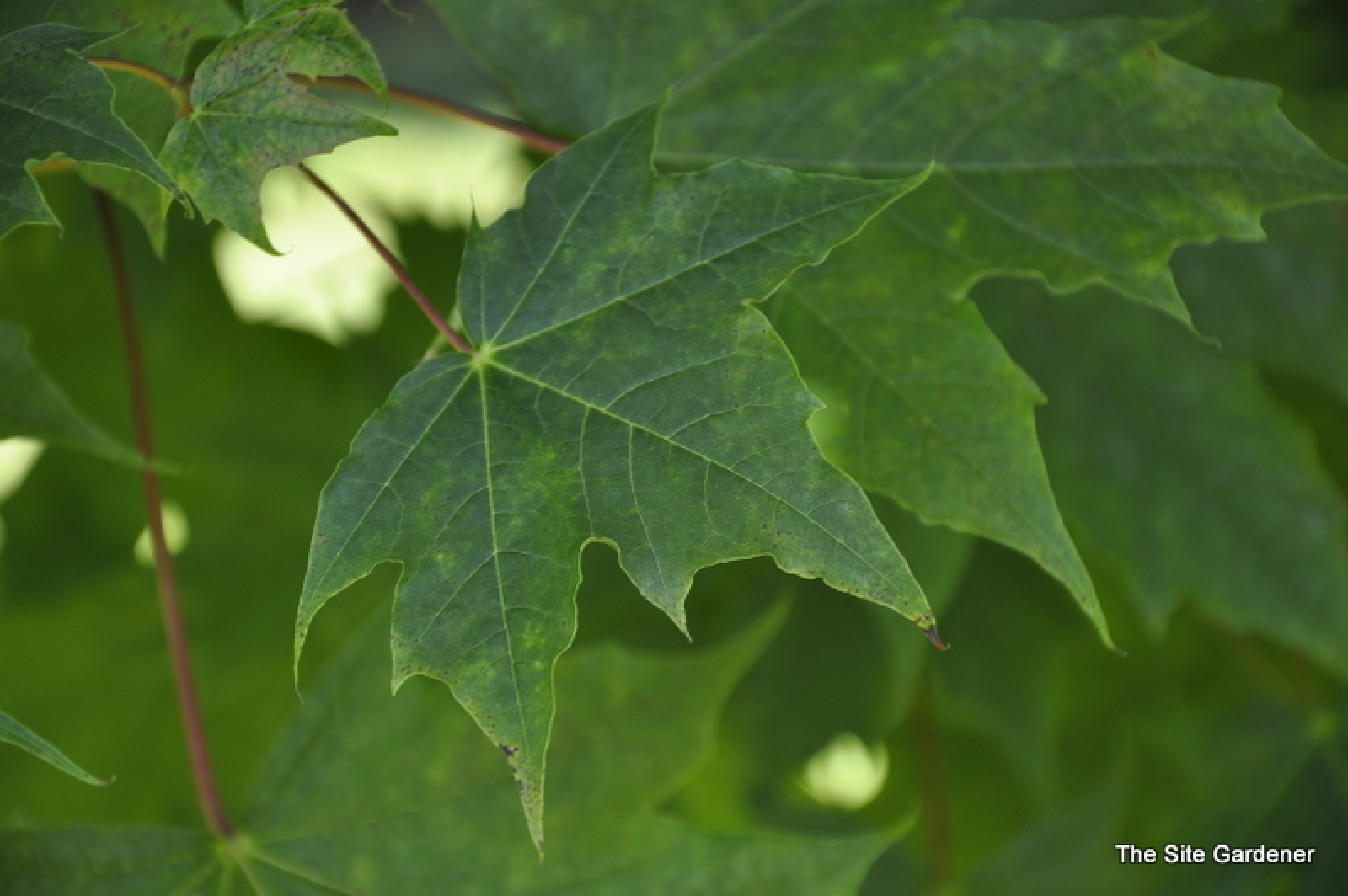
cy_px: 448
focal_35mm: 158
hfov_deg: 13.1
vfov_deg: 8.7
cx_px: 674
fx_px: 5893
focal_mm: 105
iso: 320
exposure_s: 1/125
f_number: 5.6
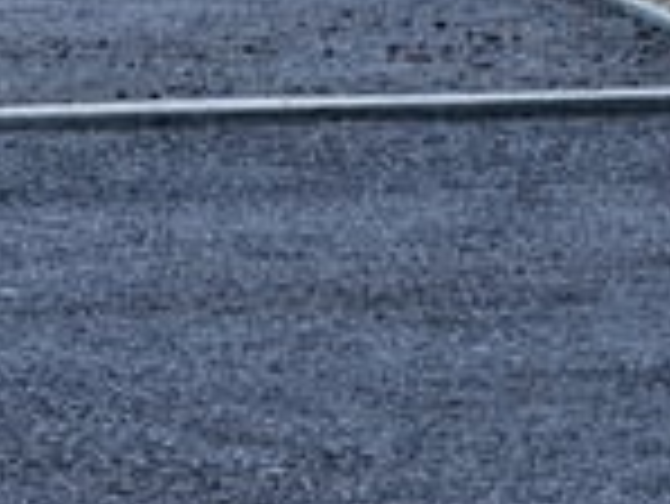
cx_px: -585
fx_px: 11506
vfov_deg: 2.5
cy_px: -587
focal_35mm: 594
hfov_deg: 3.3
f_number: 13
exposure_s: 1/4
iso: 100
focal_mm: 120
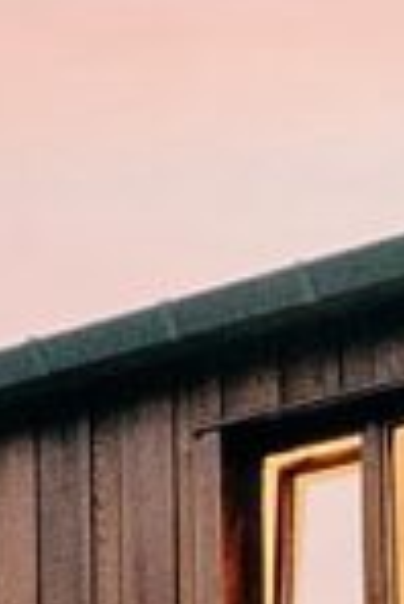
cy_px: 1355
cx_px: -535
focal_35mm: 197
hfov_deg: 6.7
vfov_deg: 9.5
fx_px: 3308
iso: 1000
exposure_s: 1/50
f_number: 6.3
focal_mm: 19
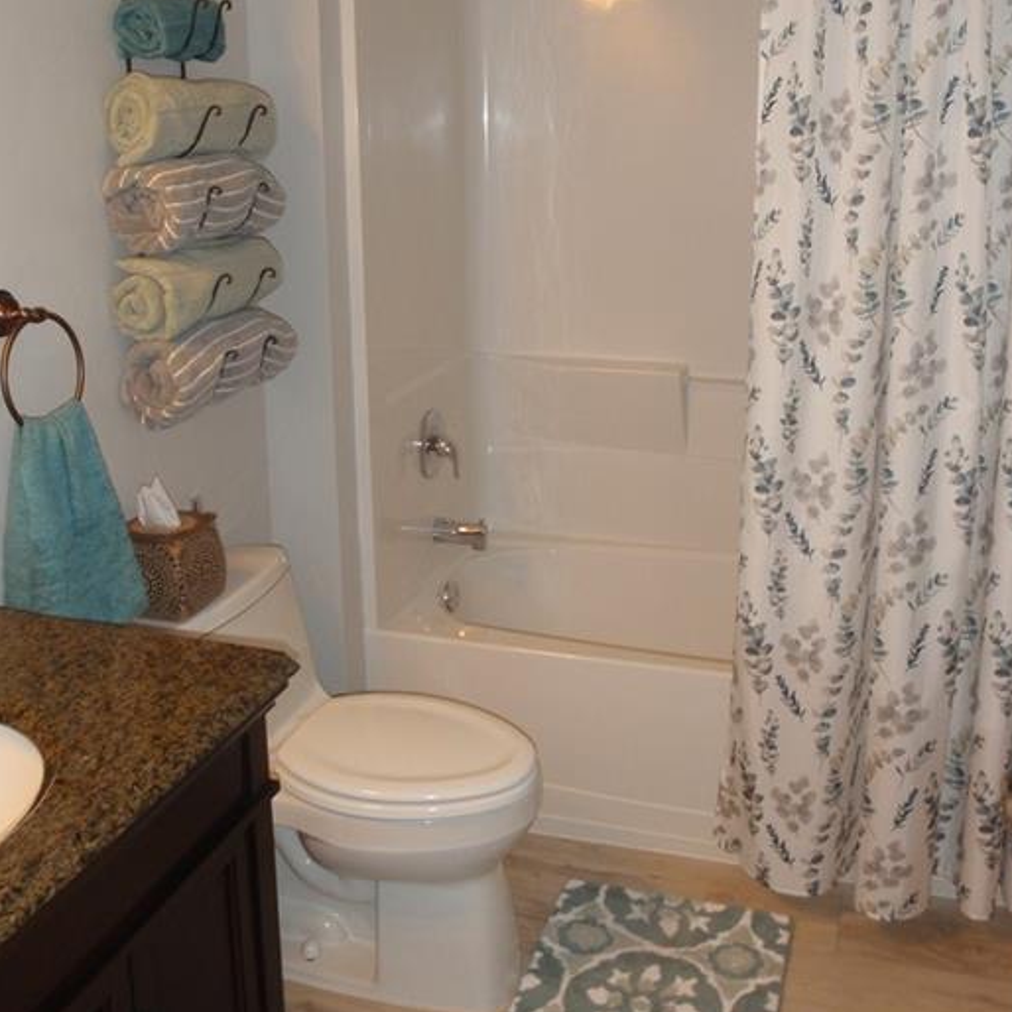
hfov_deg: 44.9
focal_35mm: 37
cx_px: 496
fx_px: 1224
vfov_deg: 44.5
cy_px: 376
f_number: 3.5
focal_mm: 5
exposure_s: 1/30
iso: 100
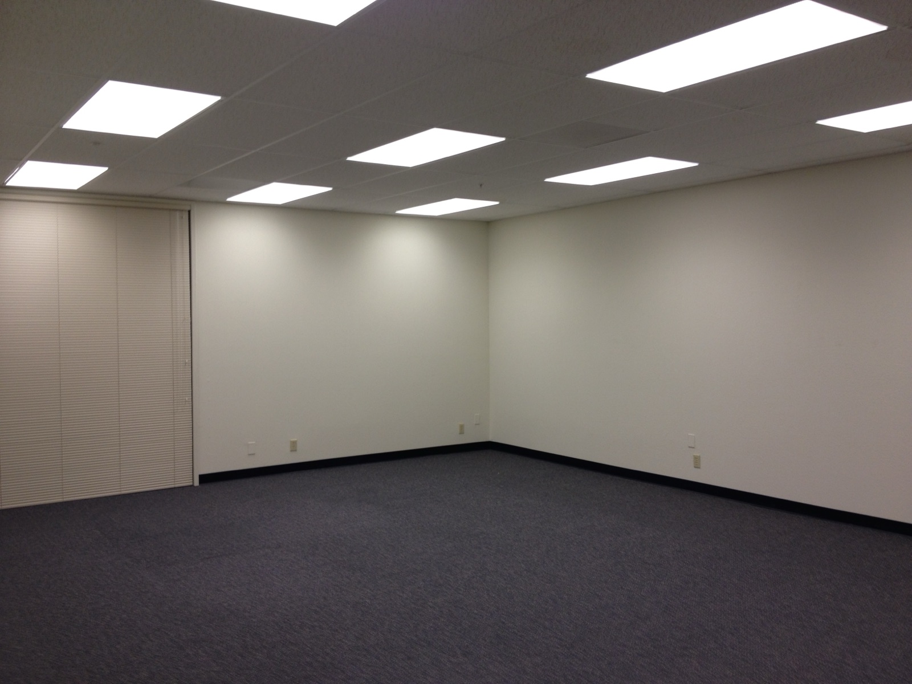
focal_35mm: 35
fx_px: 922
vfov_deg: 40.7
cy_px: 342
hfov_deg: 52.6
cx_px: 456
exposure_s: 1/30
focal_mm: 4.28
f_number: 2.4
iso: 50
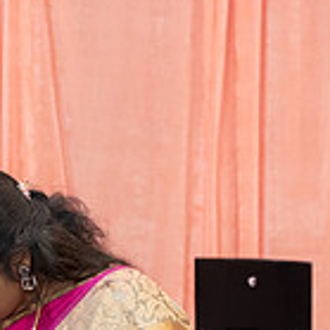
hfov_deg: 10.6
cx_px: -2
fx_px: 1769
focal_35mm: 164
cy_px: 445
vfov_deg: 10.4
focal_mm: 46
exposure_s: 1/160
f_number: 4
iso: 1250
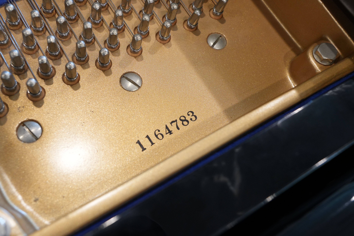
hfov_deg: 51.3
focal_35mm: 38
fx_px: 369
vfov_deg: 35.5
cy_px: 118
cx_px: 177
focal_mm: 25
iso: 1250
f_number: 4
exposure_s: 1/60
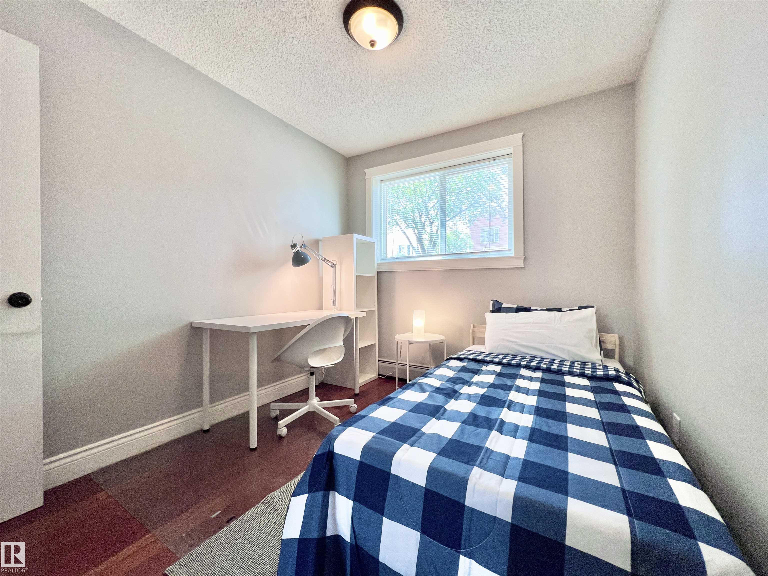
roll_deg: +0.0
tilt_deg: -0.8
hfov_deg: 106.2
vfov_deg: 89.9
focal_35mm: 13
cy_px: 288
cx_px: 384
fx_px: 288
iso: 100
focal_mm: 1.57
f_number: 1.8
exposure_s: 1/120
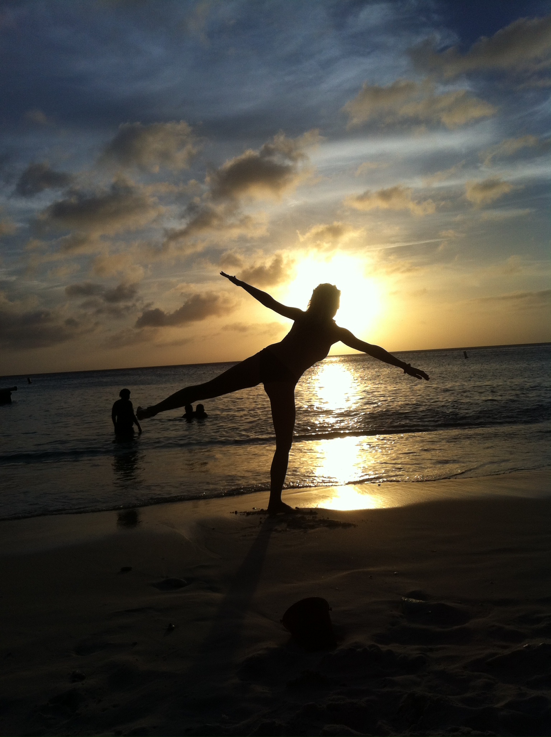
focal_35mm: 35
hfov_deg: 40.6
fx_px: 745
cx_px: 276
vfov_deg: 52.7
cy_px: 368
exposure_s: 1/3016
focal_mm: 3.85
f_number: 2.8
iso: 80
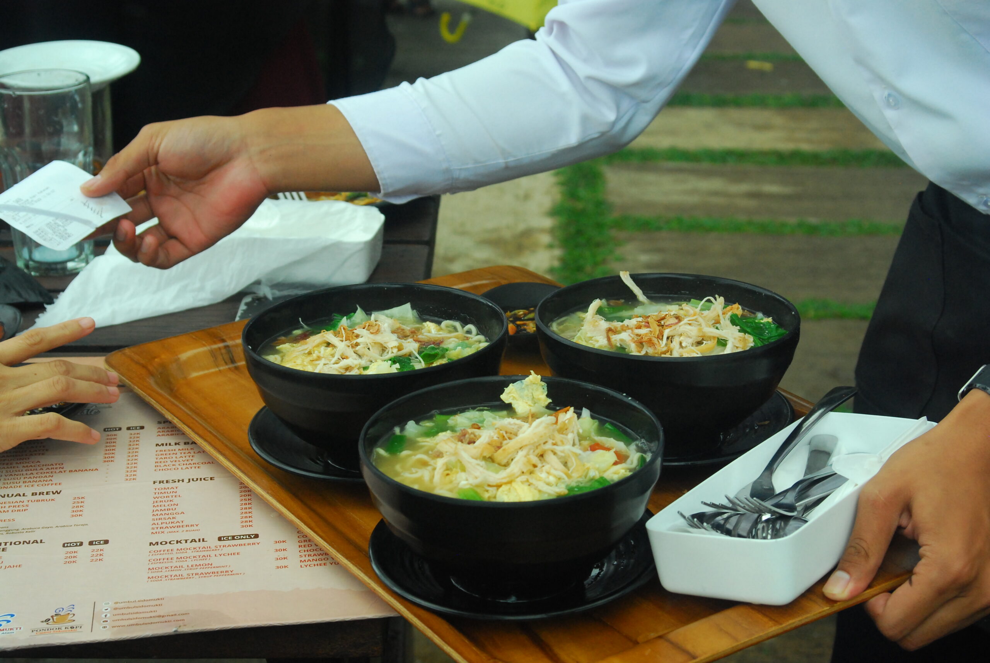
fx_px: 1982
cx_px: 495
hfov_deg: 28.0
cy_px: 332
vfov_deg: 19.0
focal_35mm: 72
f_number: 8
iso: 800
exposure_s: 1/250
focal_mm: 48
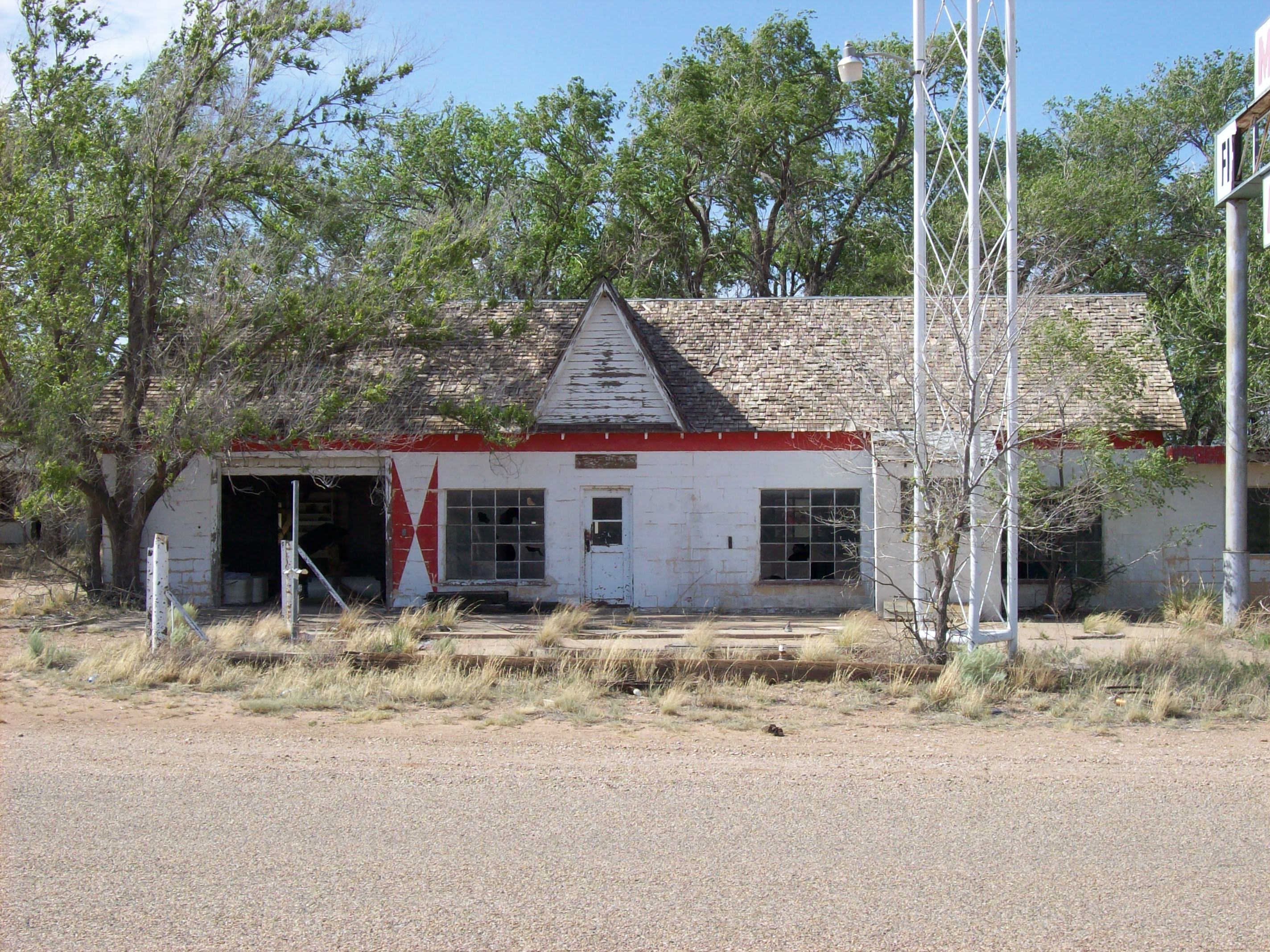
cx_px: 635
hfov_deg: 34.4
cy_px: 476
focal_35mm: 56
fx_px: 2054
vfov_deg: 26.1
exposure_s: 1/269
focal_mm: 9.4
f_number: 6
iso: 80
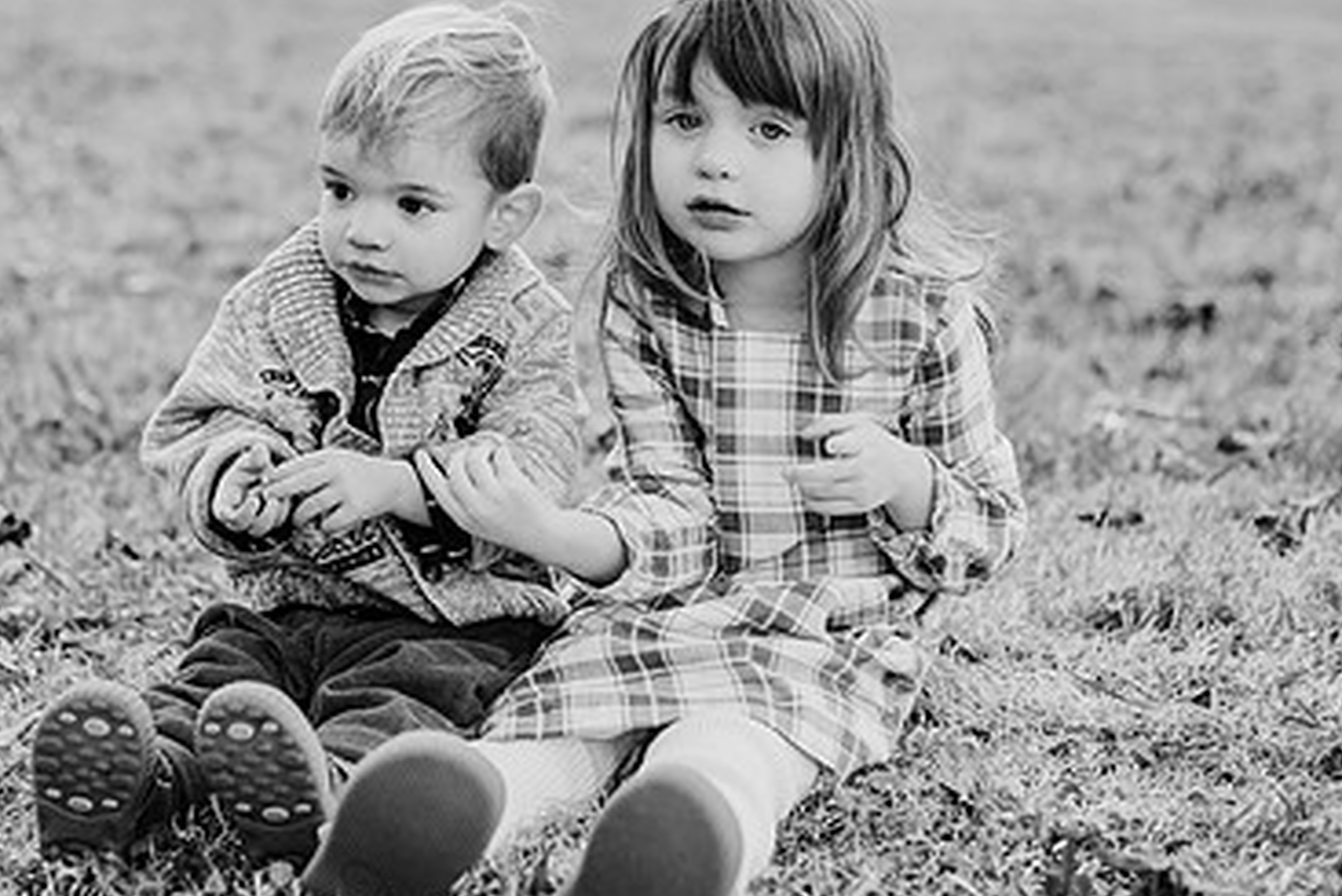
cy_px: 214
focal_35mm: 79
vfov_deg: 17.2
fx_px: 2946
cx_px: 431
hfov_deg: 25.5
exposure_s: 1/1000
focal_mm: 50
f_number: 2.8
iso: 500
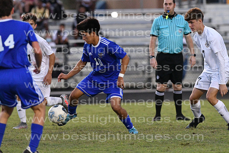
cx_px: 114
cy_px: 76
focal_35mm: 450
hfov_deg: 4.6
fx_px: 2863
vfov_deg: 3.1
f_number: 4
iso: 8000
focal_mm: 300
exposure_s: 1/800
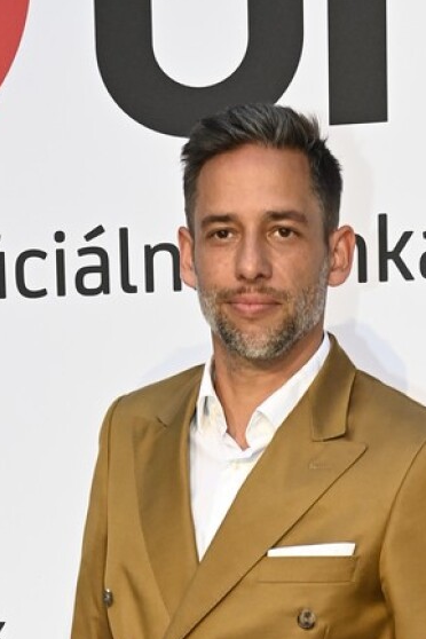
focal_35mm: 155
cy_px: 841
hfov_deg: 8.9
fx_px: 2751
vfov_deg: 12.8
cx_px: 254
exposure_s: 1/200
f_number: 5.6
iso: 2000
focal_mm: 48
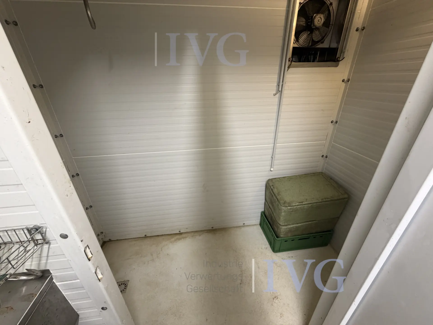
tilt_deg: -22.8
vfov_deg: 85.7
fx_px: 175
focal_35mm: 14
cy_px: 162
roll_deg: +2.0
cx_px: 216
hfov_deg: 102.1
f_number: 2.2
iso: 200
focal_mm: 2.22
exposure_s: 1/50
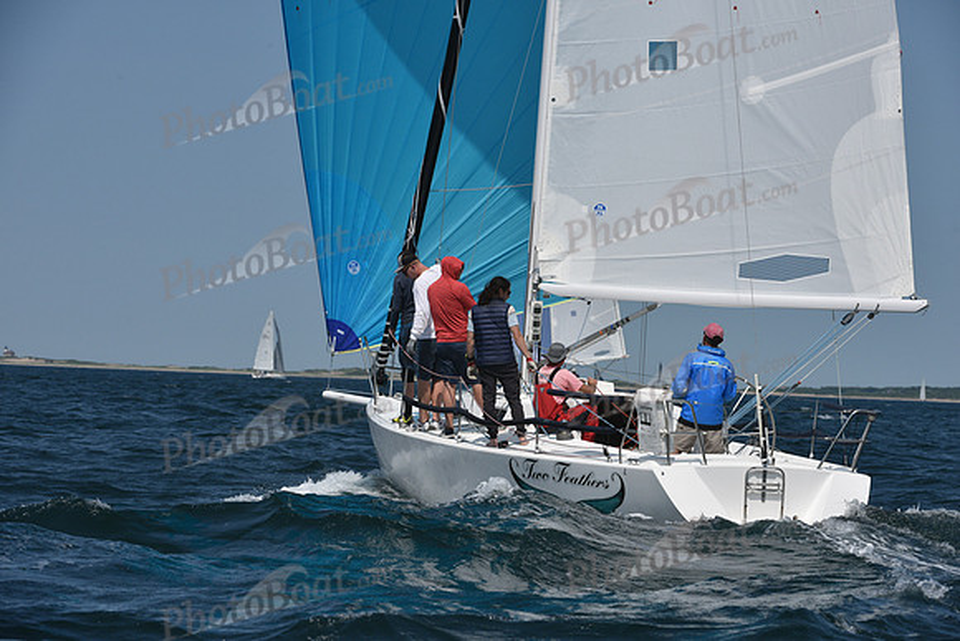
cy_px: 320
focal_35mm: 200
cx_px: 480
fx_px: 5334
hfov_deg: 10.3
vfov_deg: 6.9
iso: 320
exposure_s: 1/1600
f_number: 10
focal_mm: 200
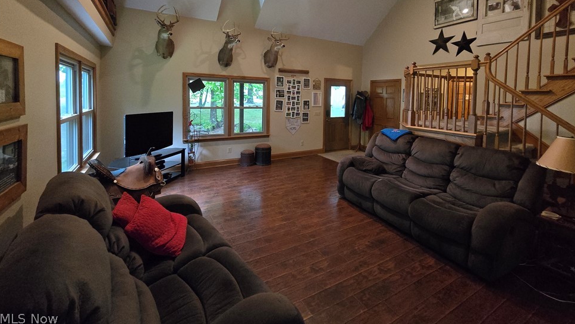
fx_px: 229
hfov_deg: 102.9
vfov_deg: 67.9
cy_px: 100
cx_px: 301
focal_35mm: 15
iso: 1600
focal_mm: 2.2
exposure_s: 1/60
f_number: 2.2
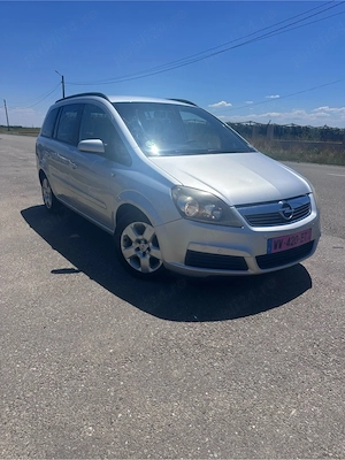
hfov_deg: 56.8
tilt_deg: -16.6
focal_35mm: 24
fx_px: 319
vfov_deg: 71.6
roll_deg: -2.4
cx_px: 172
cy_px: 230
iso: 80
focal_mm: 6.86
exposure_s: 1/8929
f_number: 1.78
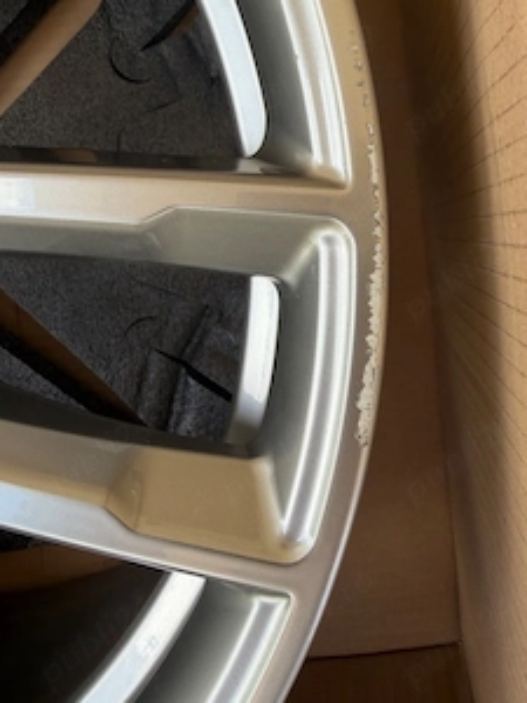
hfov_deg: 43.6
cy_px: 291
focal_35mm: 32
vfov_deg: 56.5
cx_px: 344
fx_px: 650
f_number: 2.2
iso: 40
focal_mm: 2.22
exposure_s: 1/143
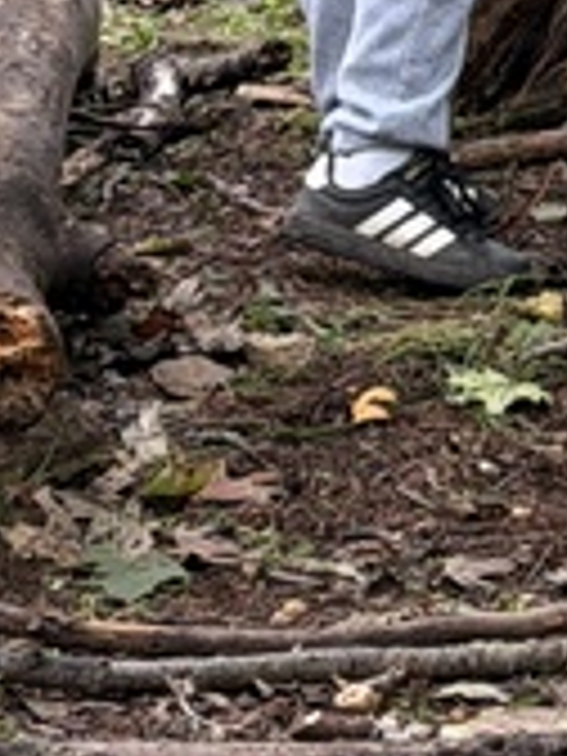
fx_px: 6377
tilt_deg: +0.6
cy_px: -680
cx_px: 1269
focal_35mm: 292
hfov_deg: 5.0
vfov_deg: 6.6
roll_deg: +0.8
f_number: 1.78
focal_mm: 6.76
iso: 100
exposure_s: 1/71
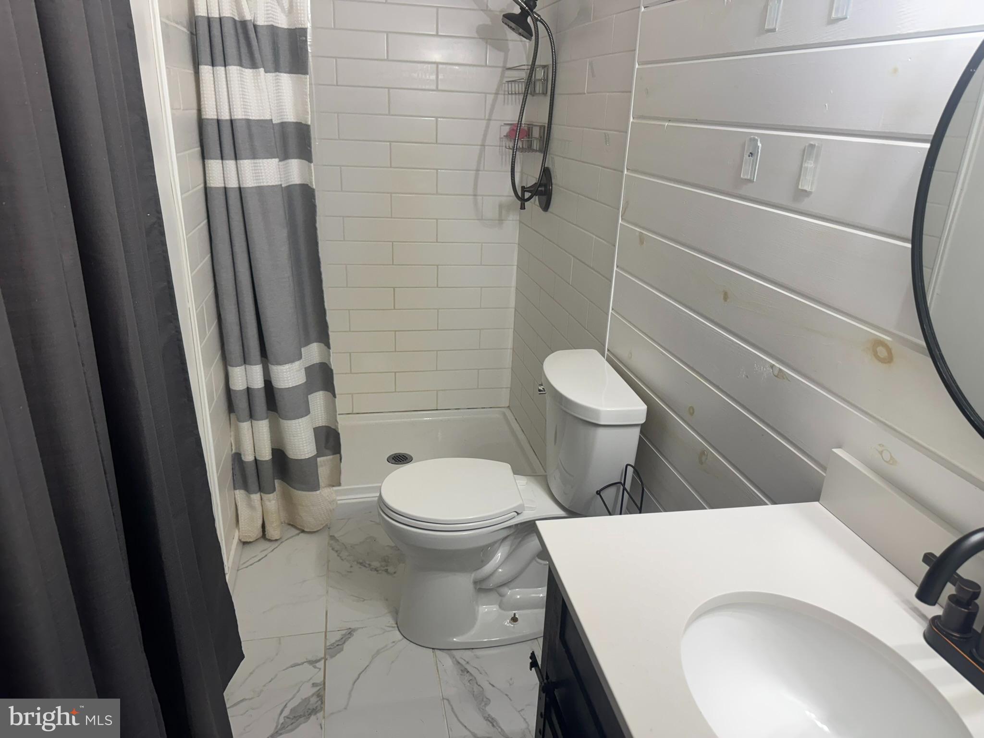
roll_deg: -2.4
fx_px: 682
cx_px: 492
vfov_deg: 56.8
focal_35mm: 24
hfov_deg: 71.6
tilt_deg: -21.8
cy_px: 369
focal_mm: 6.76
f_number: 1.78
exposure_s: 1/120
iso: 125
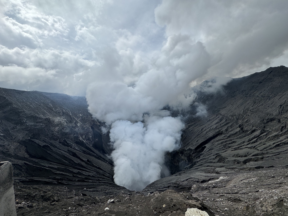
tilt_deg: -4.3
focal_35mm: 14
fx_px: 116
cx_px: 144
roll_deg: +1.5
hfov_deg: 102.1
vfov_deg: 85.7
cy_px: 108
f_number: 2.2
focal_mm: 2.22
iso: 40
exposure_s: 1/4630
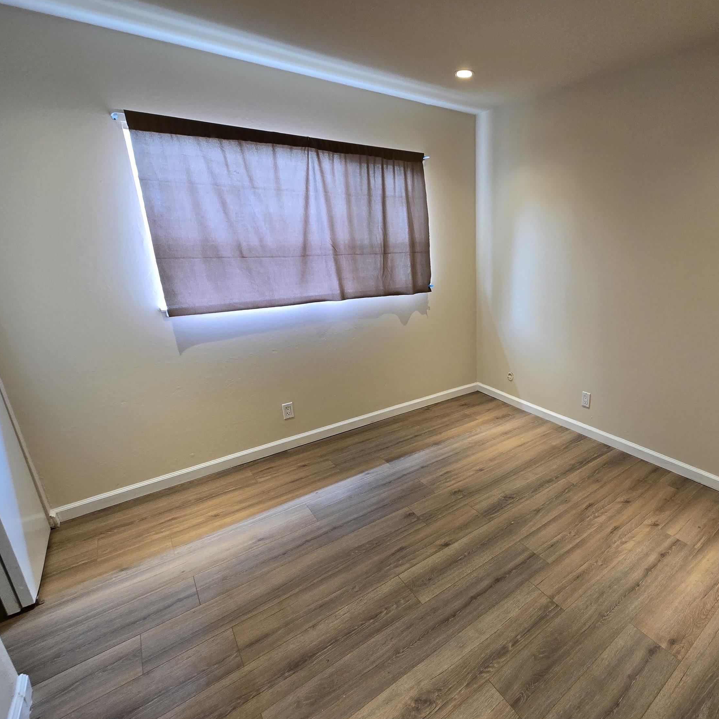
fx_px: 376
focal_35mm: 16
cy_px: 363
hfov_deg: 84.5
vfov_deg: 87.4
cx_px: 478
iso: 200
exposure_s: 1/60
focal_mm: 2.2
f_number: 2.2
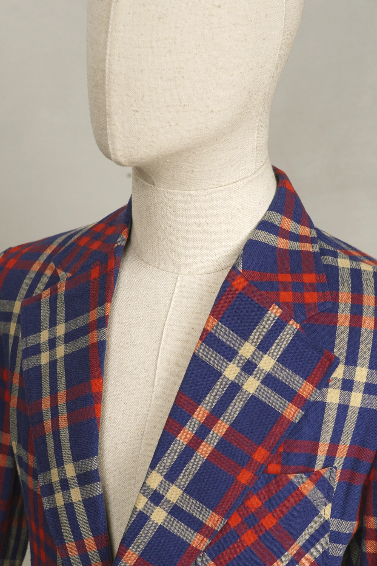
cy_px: 317
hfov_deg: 20.3
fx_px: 1052
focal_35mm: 67
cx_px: 212
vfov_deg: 30.0
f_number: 4
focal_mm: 32
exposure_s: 1/30
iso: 200
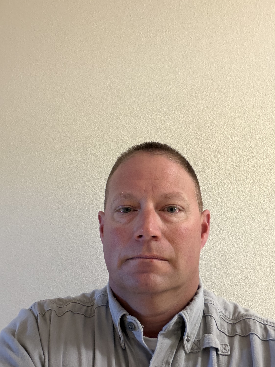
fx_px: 328
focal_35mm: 31
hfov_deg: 45.4
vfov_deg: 58.3
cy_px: 187
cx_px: 134
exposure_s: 1/41
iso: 320
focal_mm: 2.71
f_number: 1.9
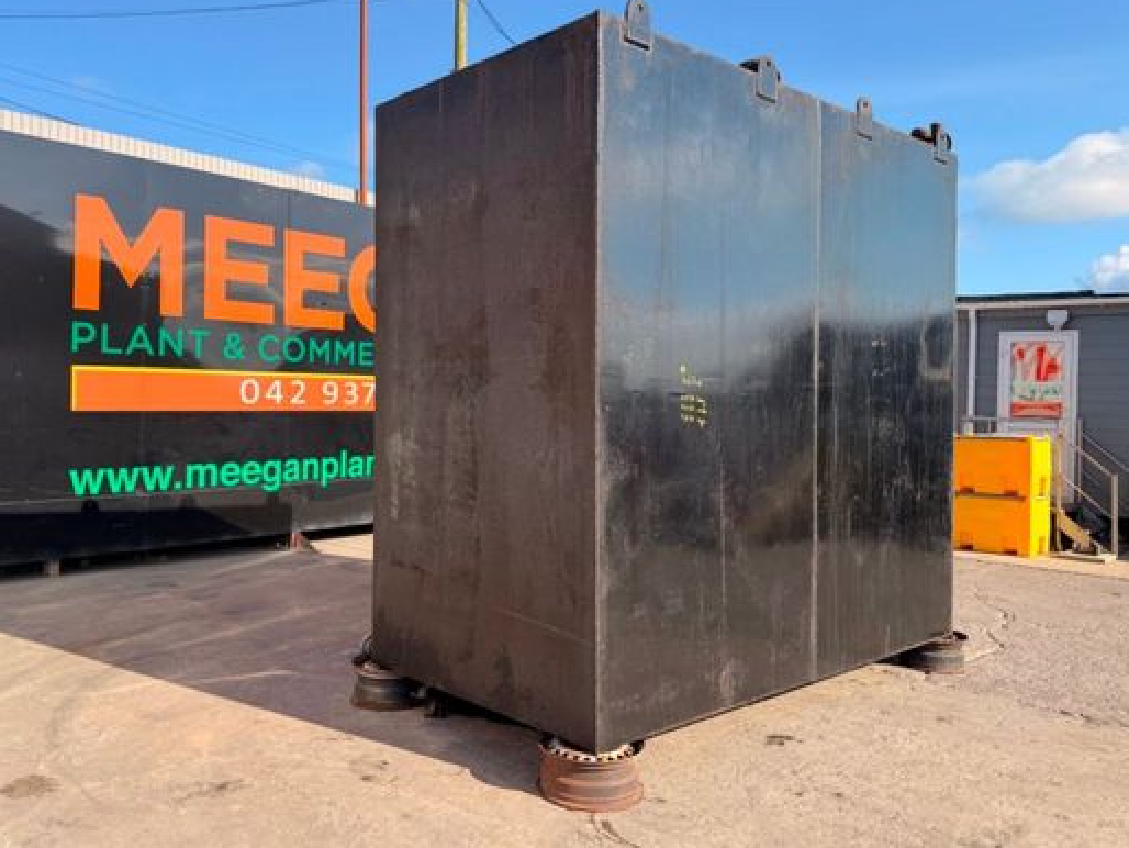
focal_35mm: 28
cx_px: 512
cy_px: 395
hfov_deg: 63.3
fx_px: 914
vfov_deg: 49.7
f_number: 1.78
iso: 80
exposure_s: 1/2801
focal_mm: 6.76
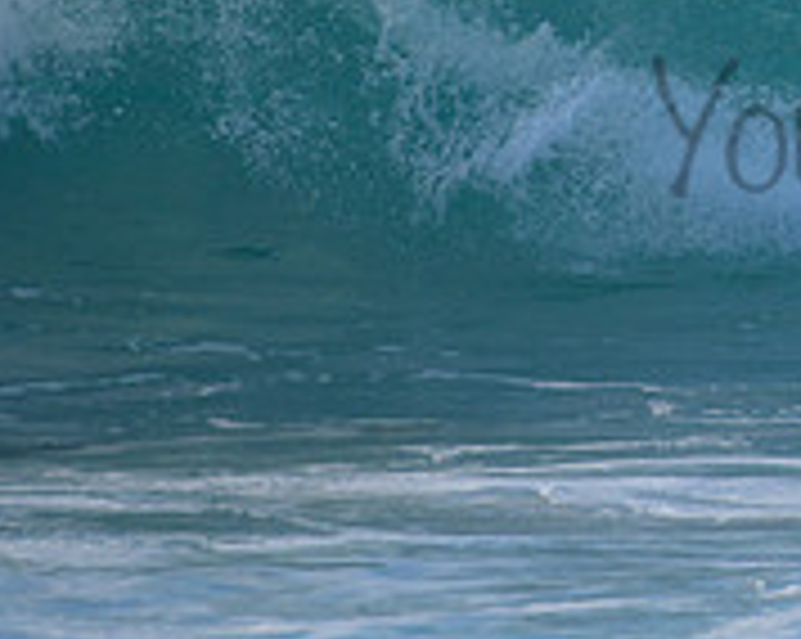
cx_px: 1120
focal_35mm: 1651
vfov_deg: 0.9
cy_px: 46
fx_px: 39097
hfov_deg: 1.2
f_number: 5.6
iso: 450
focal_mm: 500
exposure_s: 1/2000
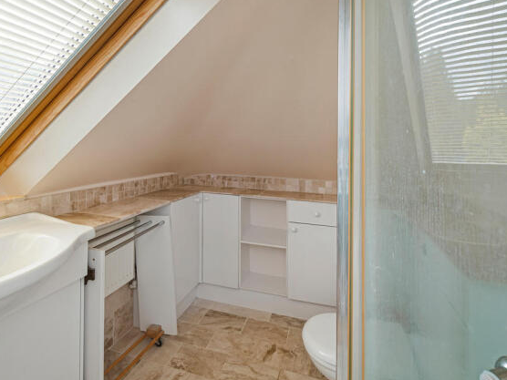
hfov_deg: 91.0
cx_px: 243
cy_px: 187
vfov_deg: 74.7
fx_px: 249
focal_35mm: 17
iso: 200
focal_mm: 10
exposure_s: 1/60
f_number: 8
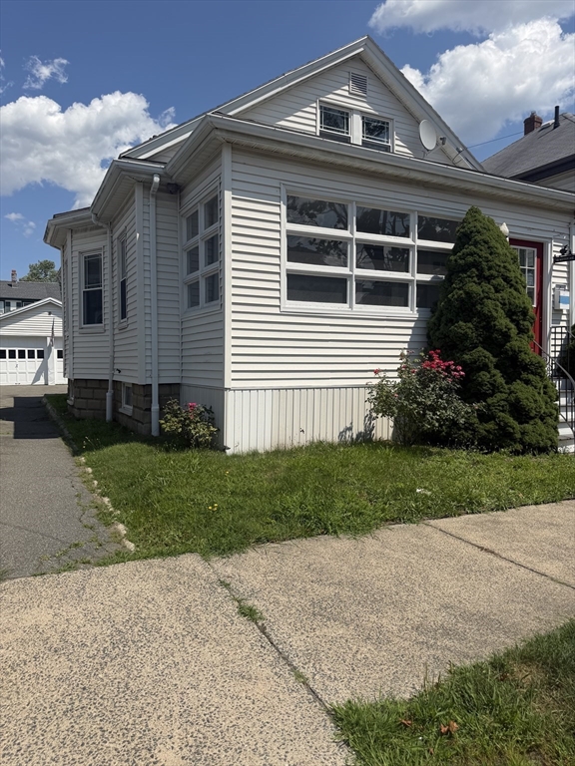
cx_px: 288
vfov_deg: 71.6
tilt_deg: -0.1
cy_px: 383
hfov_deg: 56.8
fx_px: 532
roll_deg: -0.2
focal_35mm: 24
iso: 80
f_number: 1.78
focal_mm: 6.76
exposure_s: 1/7353
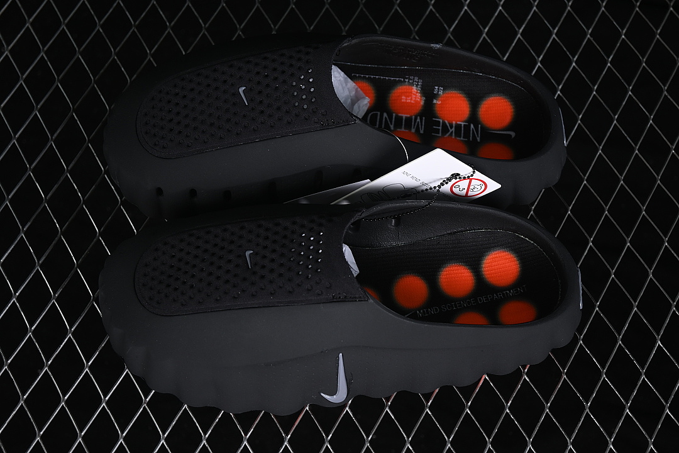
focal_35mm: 75
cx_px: 340
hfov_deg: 27.0
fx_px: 1414
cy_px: 226
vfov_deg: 18.2
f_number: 6.3
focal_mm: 50
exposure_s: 1/60
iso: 160
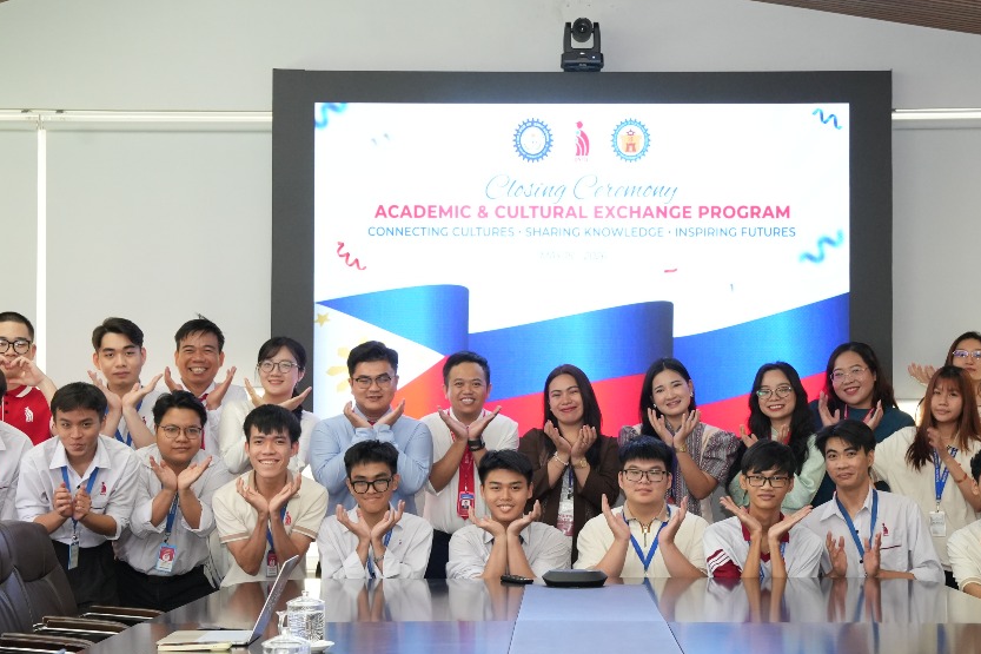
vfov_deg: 16.4
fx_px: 2261
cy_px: 351
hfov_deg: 24.5
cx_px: 537
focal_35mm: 83
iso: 4000
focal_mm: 54
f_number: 6.3
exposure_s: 1/160
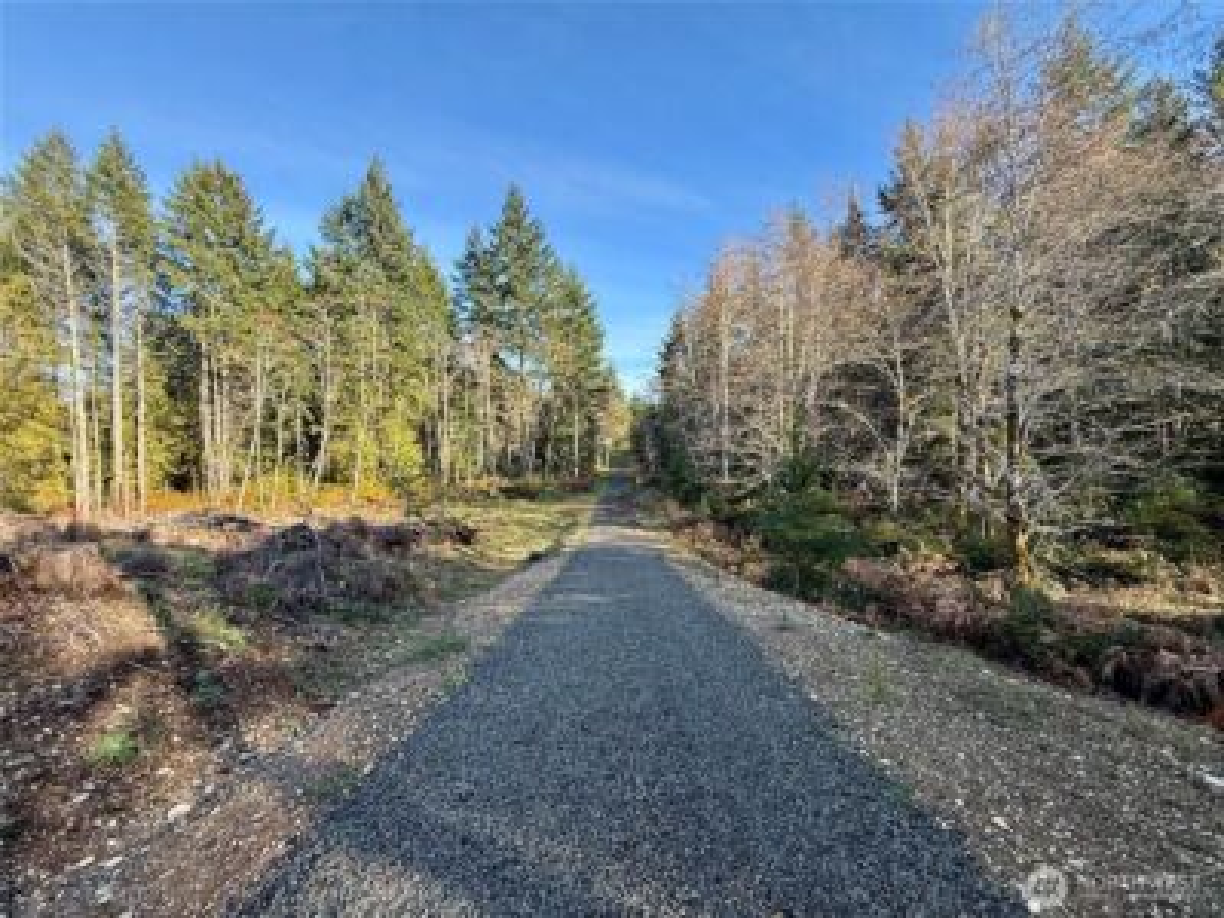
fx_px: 495
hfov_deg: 102.1
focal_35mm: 14
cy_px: 459
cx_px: 612
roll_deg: +1.7
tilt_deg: -1.4
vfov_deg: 85.7
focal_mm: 2.22
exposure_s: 1/316
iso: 50
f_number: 2.2
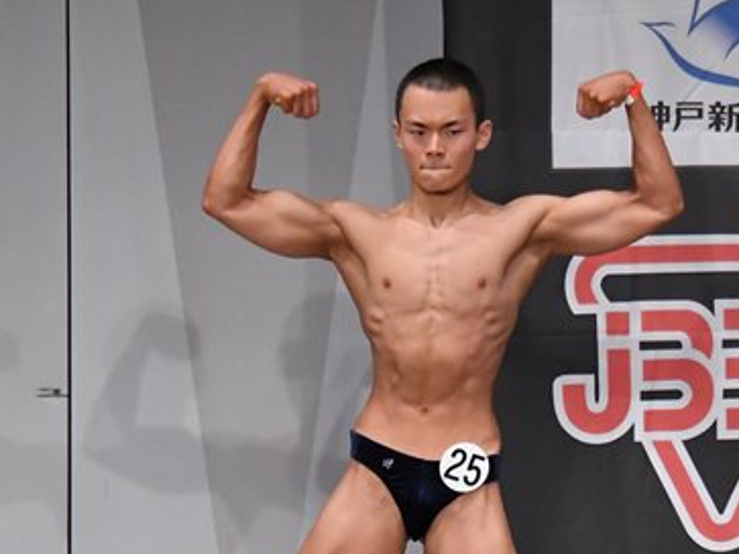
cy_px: 511
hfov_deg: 4.5
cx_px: 565
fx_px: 9497
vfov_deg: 3.3
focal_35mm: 445
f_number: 5.6
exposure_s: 1/400
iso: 5000
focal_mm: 145
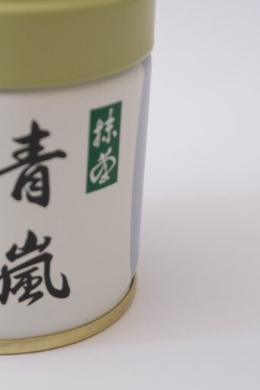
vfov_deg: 20.7
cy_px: 124
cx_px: 6
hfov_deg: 13.8
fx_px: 1062
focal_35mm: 98
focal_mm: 33.3
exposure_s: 1/100
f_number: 4.9
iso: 1000
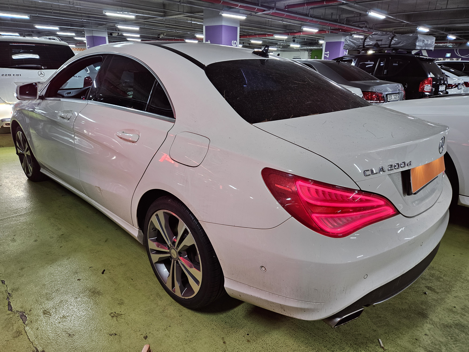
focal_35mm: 23
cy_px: 176
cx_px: 234
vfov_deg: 58.9
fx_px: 312
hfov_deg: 73.9
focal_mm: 5.4
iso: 320
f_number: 1.8
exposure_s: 1/48.1
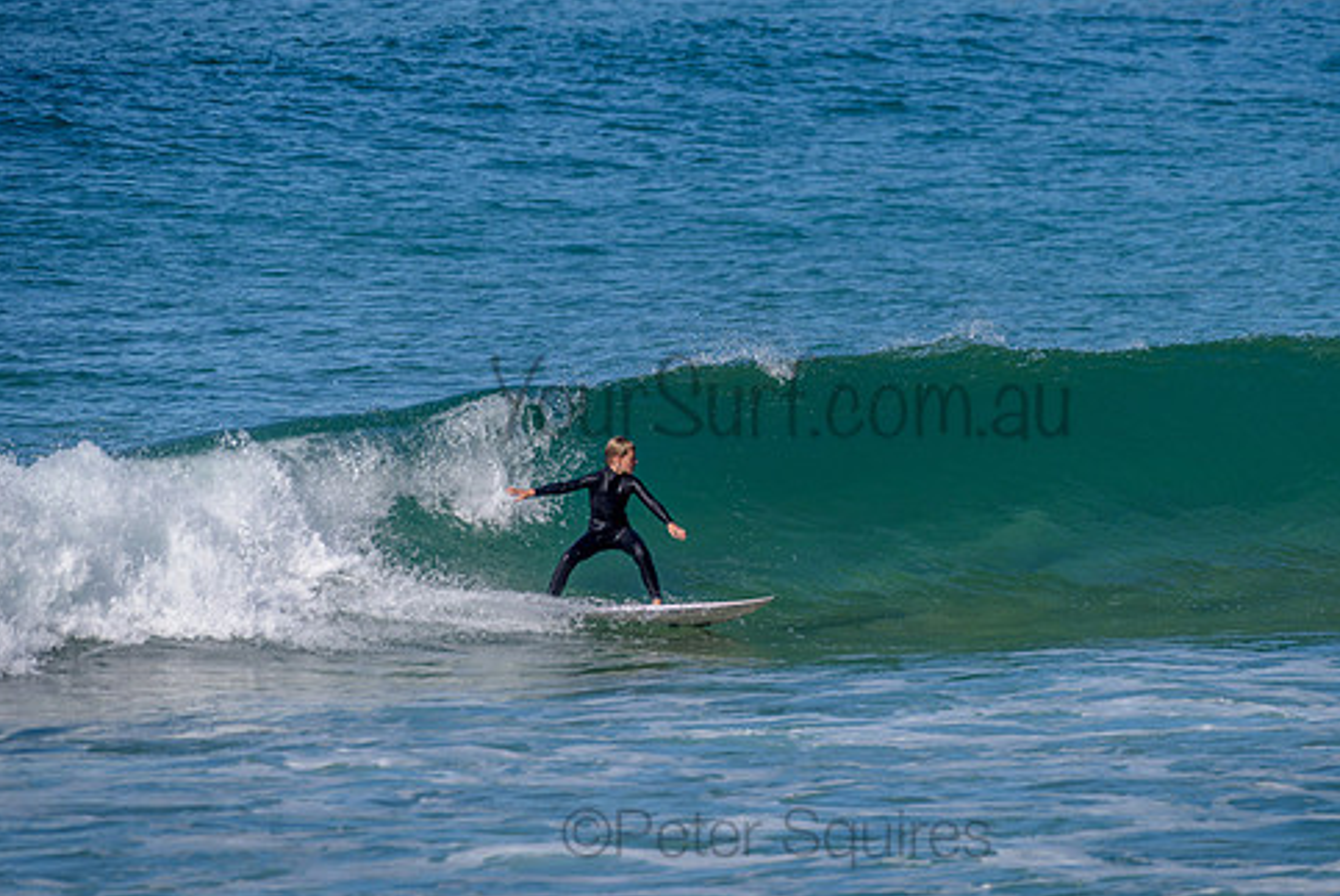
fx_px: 22353
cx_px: 777
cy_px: 373
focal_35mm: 600
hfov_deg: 3.4
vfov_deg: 2.3
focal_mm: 500
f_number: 5.6
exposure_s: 1/2000
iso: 125
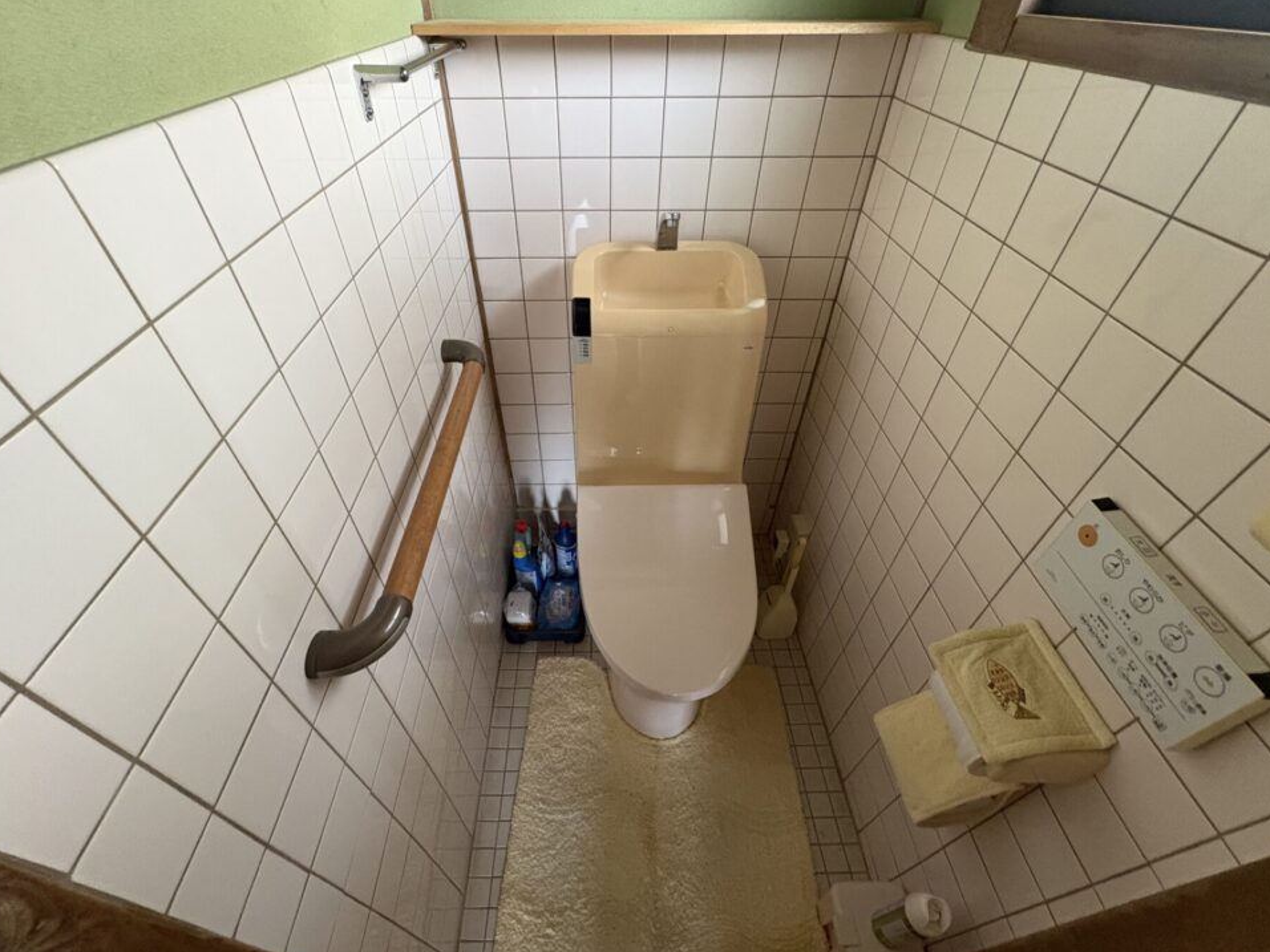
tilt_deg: -42.2
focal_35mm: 15
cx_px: 604
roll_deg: +0.6
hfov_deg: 98.1
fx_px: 550
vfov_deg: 81.7
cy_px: 454
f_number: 2.2
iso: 500
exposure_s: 1/60
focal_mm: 2.22
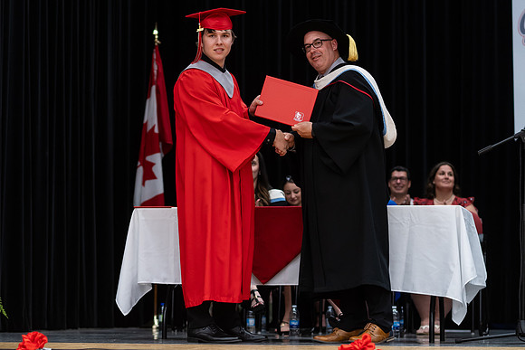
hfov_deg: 18.1
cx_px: 208
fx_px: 1646
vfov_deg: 12.1
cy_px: 190
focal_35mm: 113
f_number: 2.8
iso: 1000
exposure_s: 1/200
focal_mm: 85
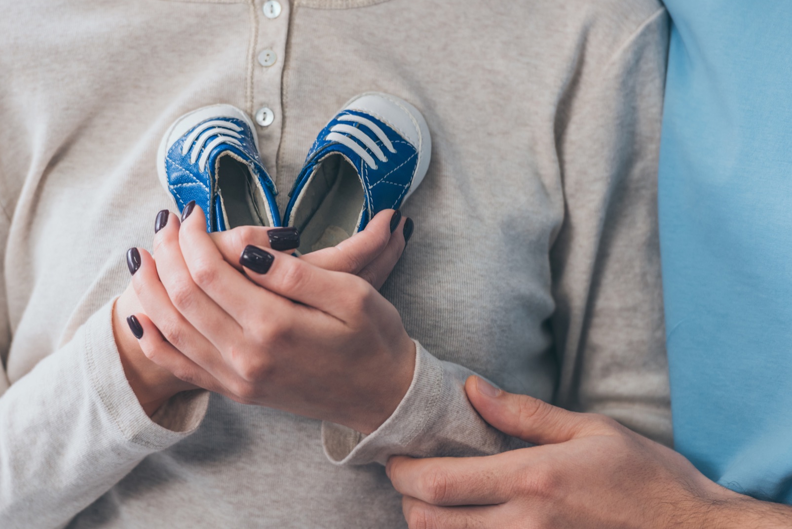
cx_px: 336
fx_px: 6579
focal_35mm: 299
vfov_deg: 4.6
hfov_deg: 6.9
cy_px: 279
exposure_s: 1/200
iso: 250
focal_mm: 200
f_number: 3.2
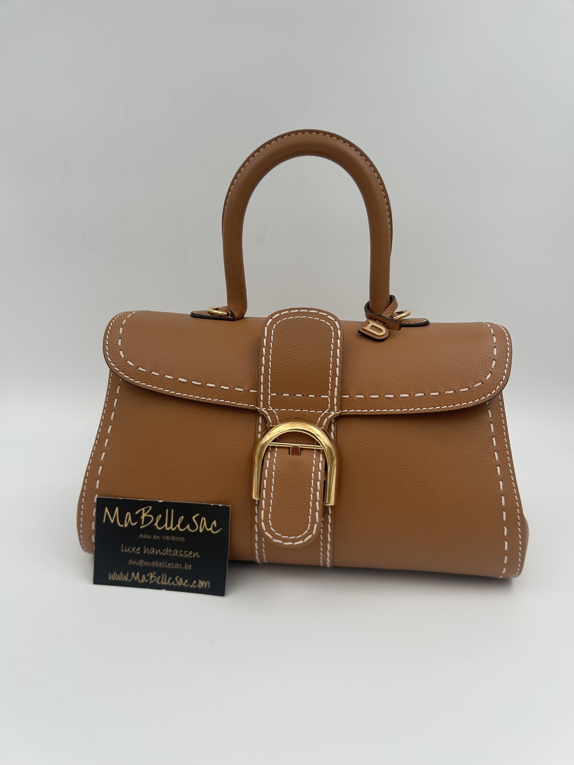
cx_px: 287
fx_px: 575
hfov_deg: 53.1
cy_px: 382
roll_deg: -0.8
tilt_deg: -15.9
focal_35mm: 26
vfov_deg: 67.3
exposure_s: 1/1009
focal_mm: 5.7
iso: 50
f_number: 1.5
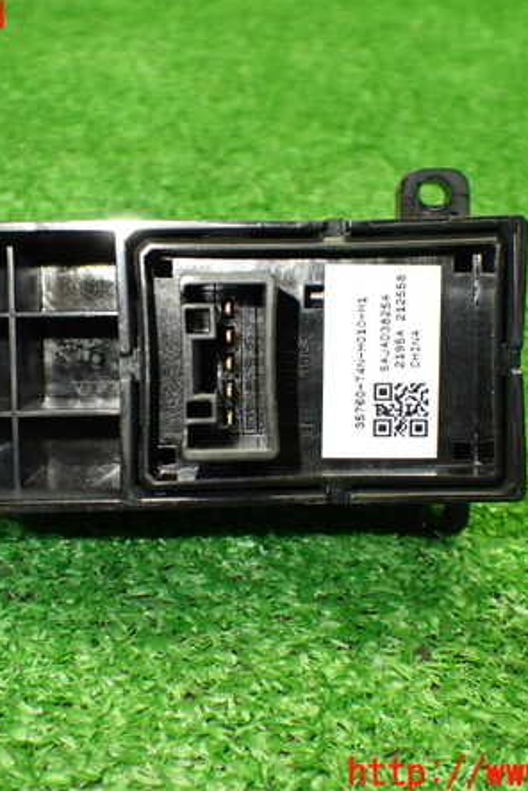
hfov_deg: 29.8
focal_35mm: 45
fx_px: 990
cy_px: 396
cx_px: 216
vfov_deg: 43.6
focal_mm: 5.79
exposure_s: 1/125
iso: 800
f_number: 2.4
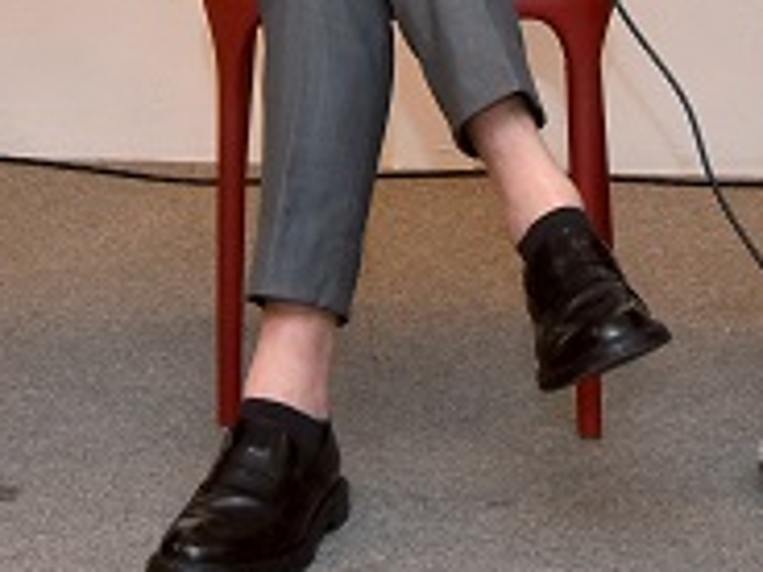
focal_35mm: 203
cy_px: -526
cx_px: 257
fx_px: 4474
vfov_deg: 7.1
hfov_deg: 9.7
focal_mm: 36
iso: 1000
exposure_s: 1/160
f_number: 5.6
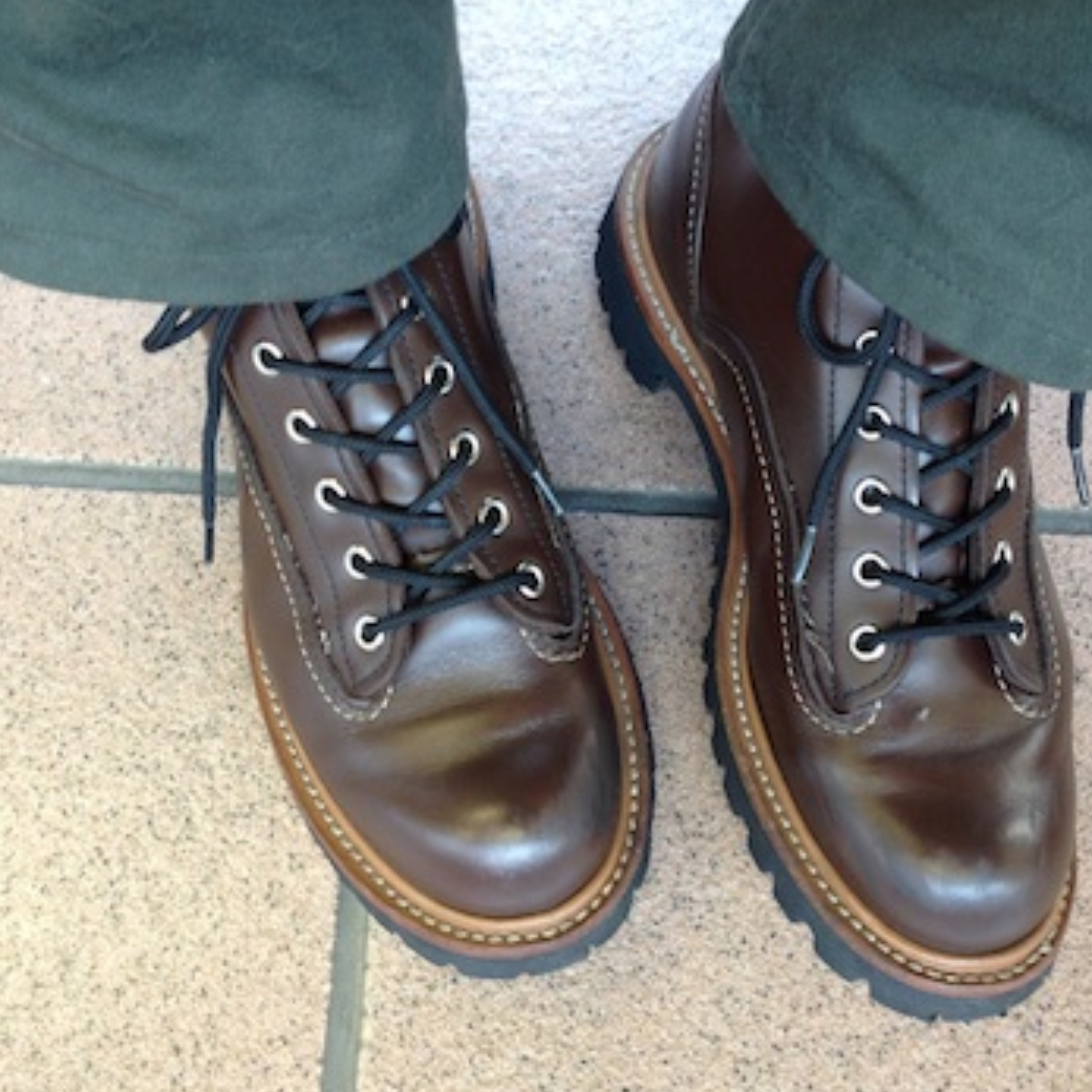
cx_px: 551
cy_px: 530
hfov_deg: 40.0
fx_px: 1499
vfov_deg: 40.0
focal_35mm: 42
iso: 80
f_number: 2.4
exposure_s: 1/20
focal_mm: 4.12
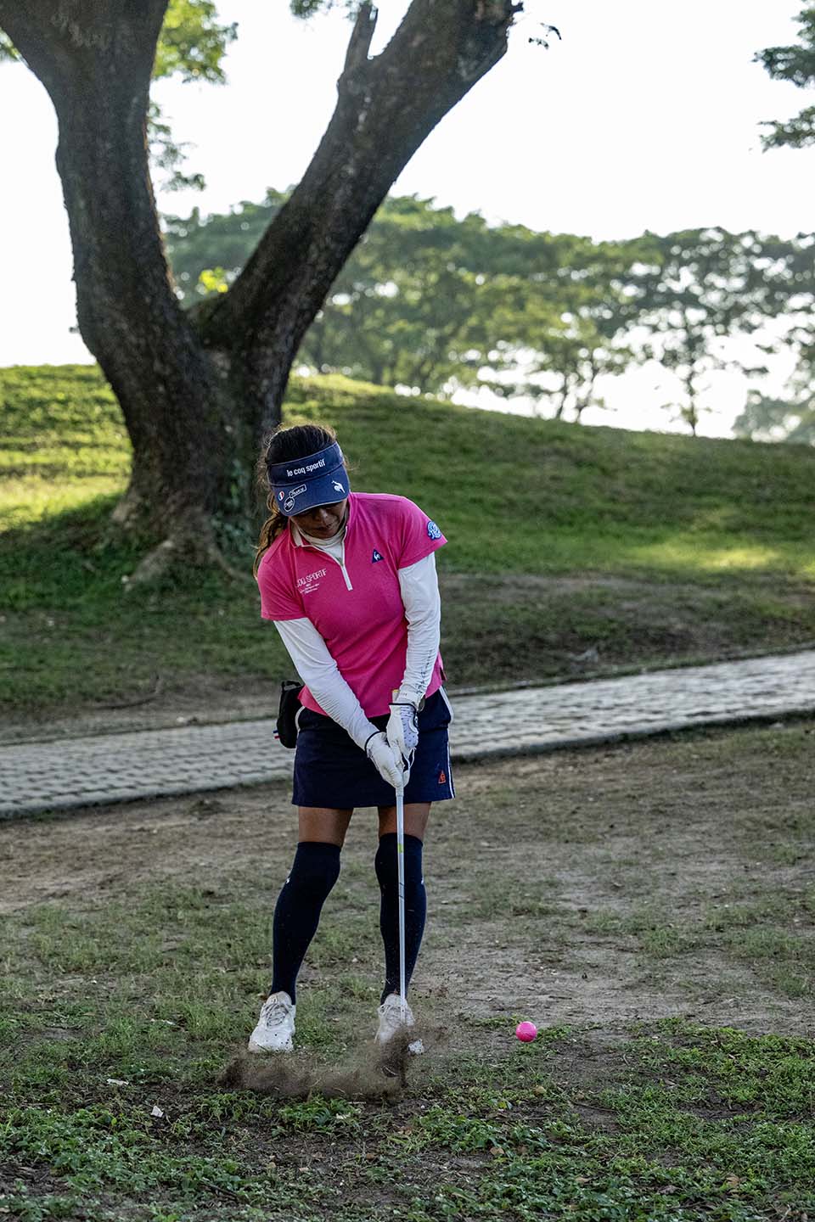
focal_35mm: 70
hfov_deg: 19.5
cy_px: 611
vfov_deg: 28.8
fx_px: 2377
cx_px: 408
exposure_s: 1/5000
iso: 2500
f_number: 3.5
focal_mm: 70
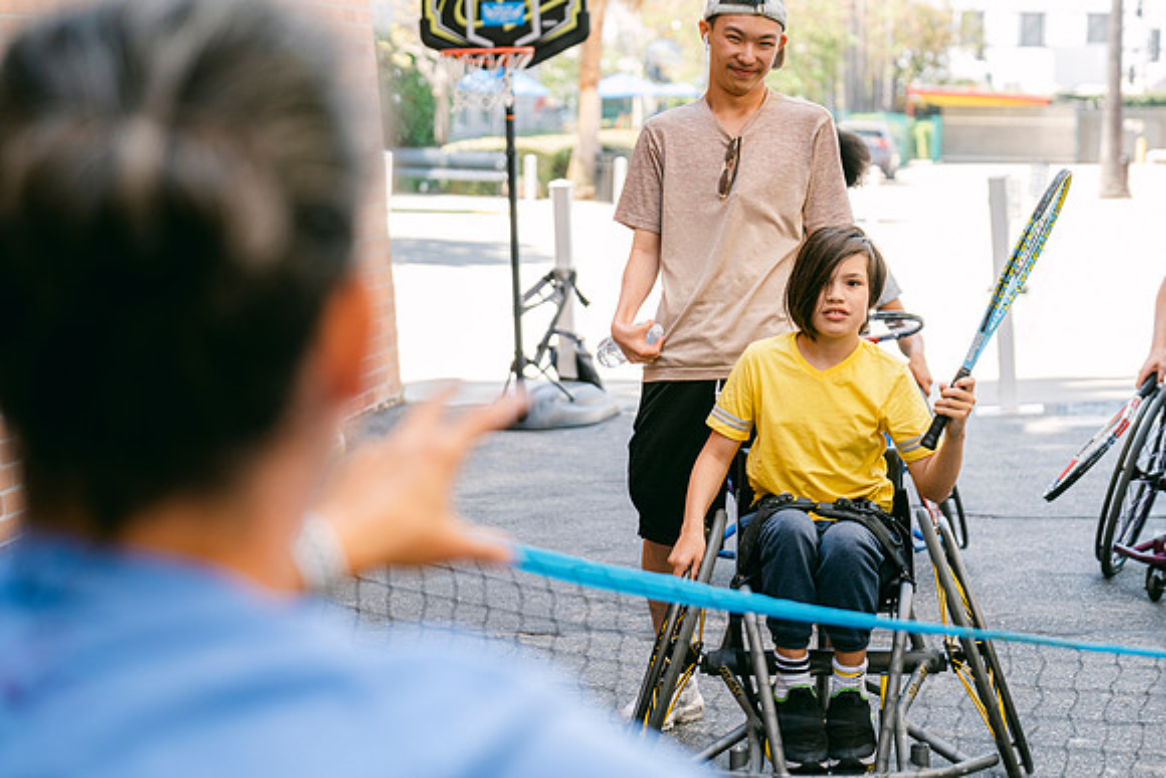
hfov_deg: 24.2
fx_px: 2721
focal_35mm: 84
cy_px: 389
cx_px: 583
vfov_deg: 16.3
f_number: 2.8
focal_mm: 56.3
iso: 160
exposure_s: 1/180
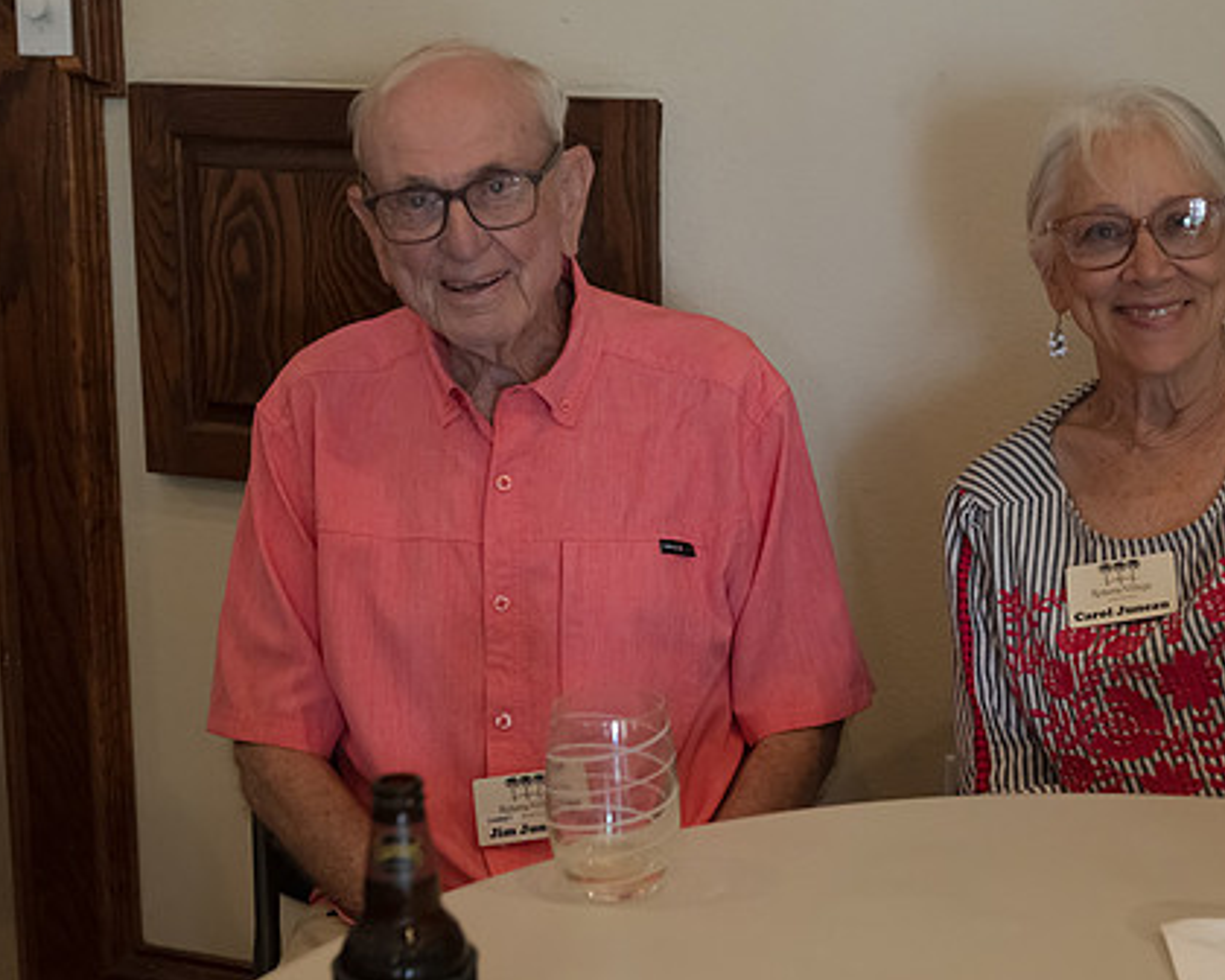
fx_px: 2465
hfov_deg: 27.8
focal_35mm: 68
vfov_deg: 22.5
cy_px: 416
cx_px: 742
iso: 4500
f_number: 4
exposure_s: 1/200
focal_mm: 44
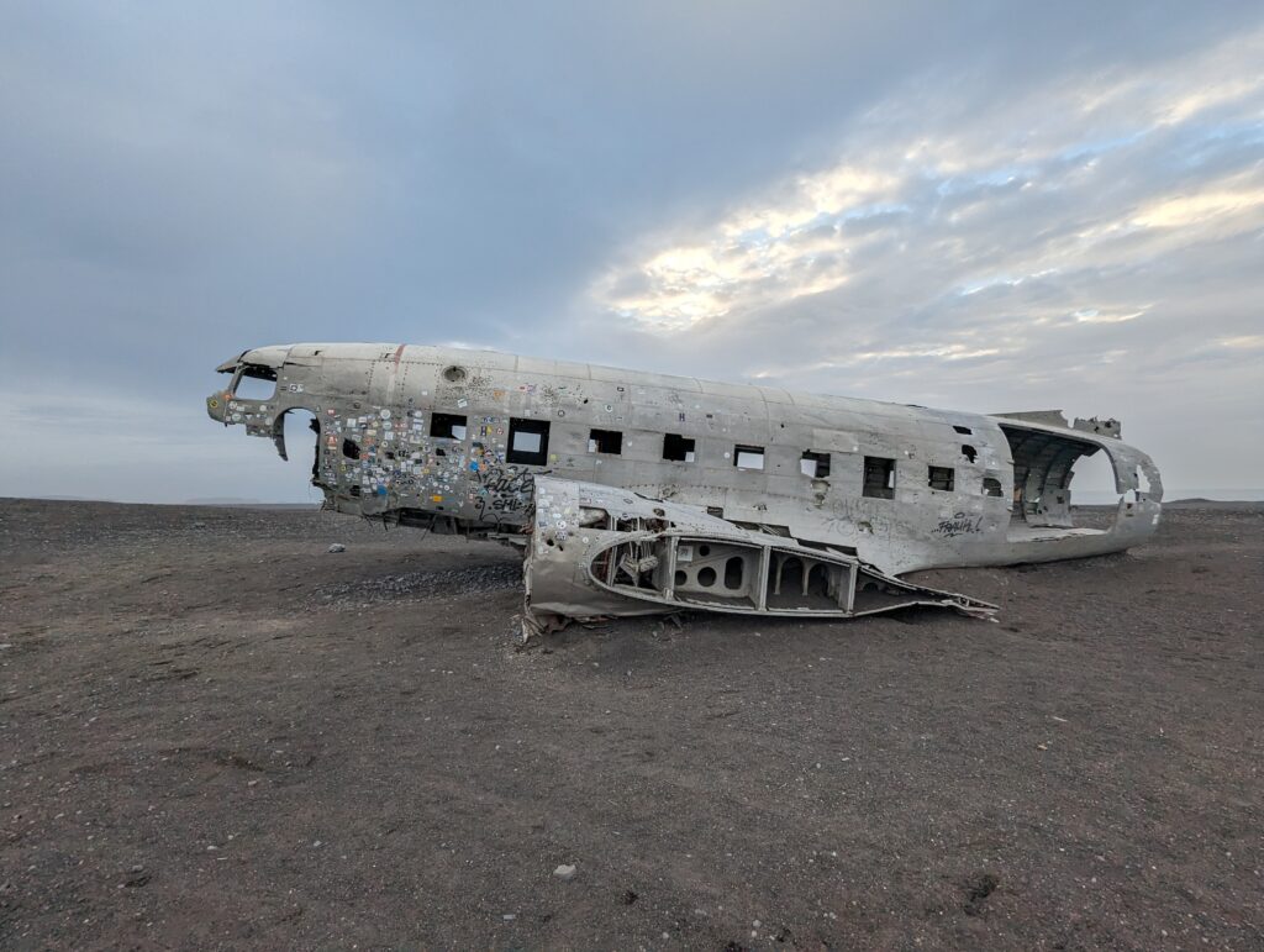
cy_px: 476
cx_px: 632
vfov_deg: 78.2
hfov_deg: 94.4
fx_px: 585
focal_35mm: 16
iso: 53
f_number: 2.2
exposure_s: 1/268
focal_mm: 2.35
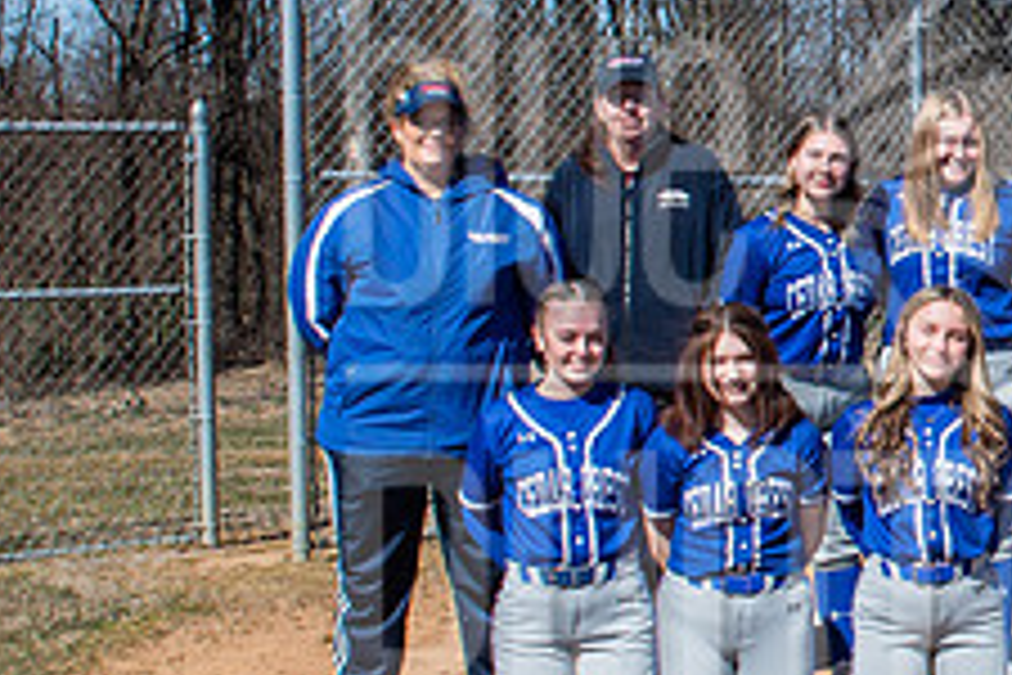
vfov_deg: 14.1
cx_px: 1429
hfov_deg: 19.0
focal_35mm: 97
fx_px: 2727
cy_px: 331
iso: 160
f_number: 10
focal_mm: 24
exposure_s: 1/250
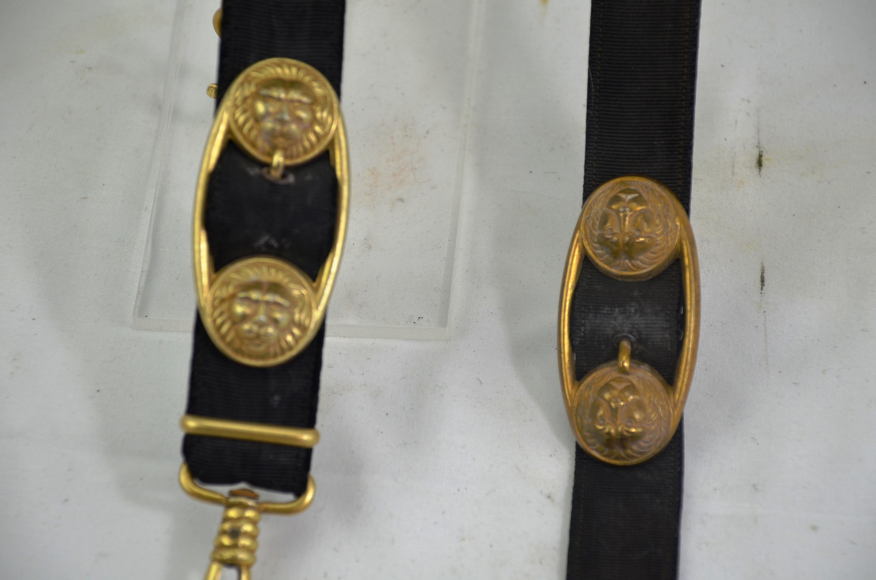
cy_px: 290
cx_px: 438
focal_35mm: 135
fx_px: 3278
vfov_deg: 10.1
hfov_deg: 15.2
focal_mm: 90
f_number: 5.6
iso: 500
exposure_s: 1/250
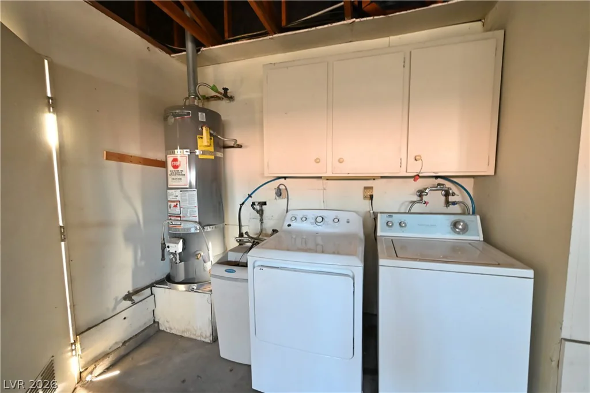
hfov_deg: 104.2
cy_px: 196
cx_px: 295
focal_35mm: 14
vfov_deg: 81.2
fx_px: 229
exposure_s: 1/60
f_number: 9
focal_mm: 14
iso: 12800
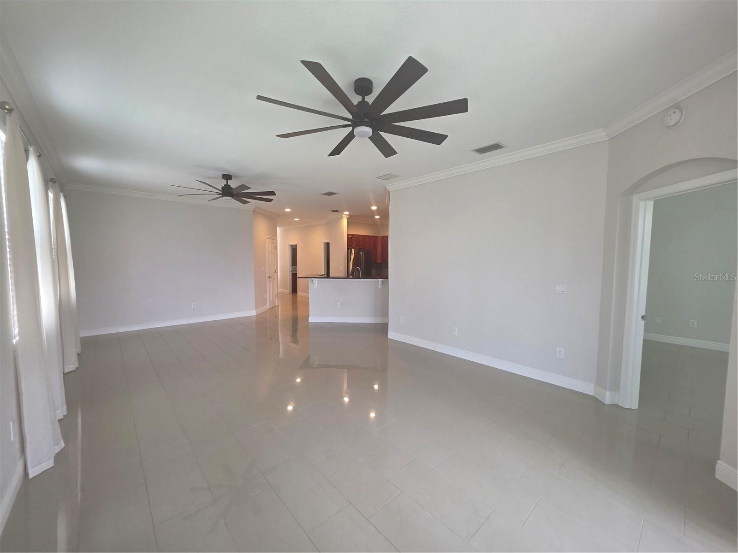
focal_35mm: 13
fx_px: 277
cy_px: 276
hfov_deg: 106.2
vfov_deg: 89.9
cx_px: 369
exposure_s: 1/120
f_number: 1.9
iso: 200
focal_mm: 2.2
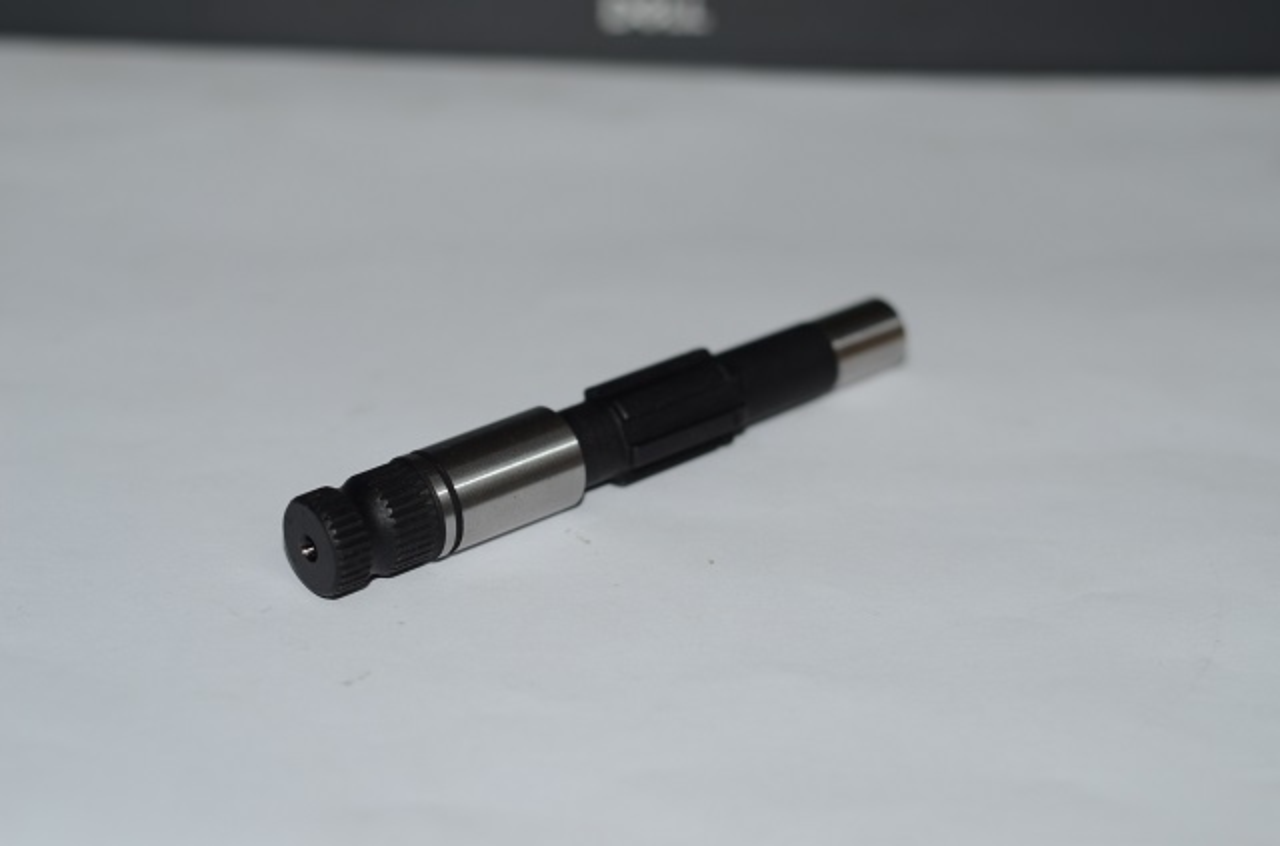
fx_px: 2659
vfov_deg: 18.1
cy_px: 423
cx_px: 640
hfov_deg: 27.1
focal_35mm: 75
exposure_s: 1/60
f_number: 2.8
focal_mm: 50
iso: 100
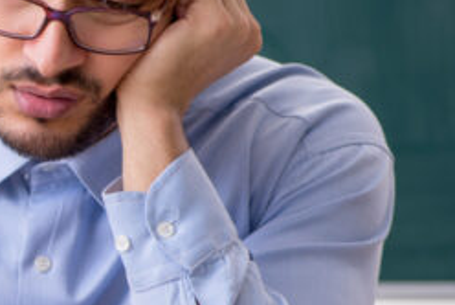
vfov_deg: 4.2
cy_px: 192
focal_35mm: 325
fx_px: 4112
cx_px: -231
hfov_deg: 6.3
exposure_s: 1/100
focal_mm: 105
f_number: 5
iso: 125
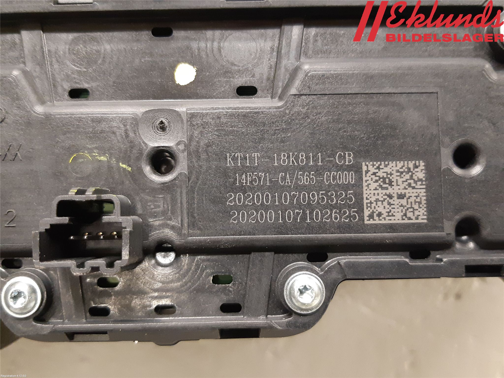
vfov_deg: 53.1
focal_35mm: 26
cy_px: 189
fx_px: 379
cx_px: 252
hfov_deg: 67.3
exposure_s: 1/25
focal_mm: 3.93
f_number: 1.7
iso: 320
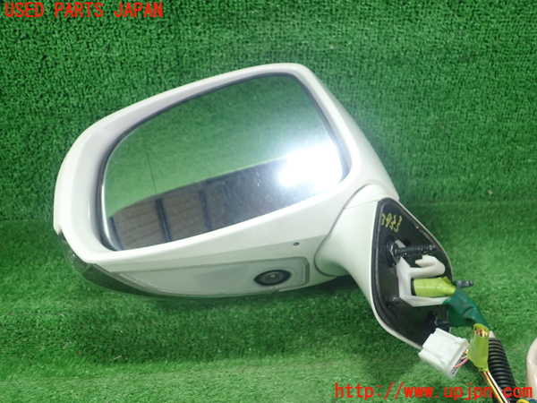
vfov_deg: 46.8
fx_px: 465
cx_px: 268
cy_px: 202
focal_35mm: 30
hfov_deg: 60.0
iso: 320
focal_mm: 5.5
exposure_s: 1/125
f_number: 2.3
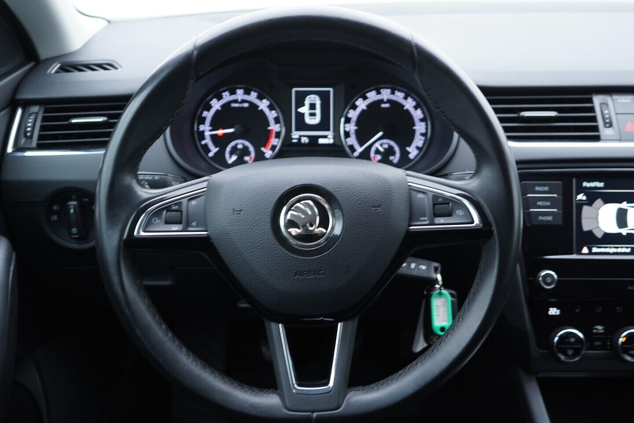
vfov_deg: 36.9
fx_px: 634
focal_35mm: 36
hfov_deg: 53.1
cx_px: 317
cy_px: 212
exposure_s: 1/40
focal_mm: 24
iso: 320
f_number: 2.8
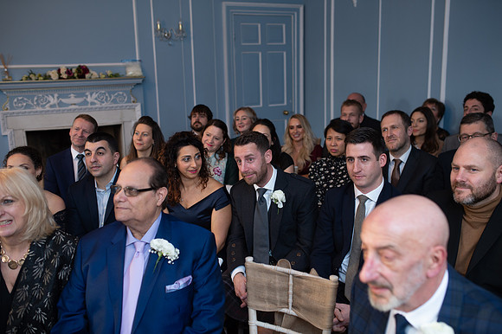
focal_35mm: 35
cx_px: 251
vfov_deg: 37.8
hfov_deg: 54.5
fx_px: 488
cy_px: 167
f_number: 2.8
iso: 320
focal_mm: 35
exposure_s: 1/100
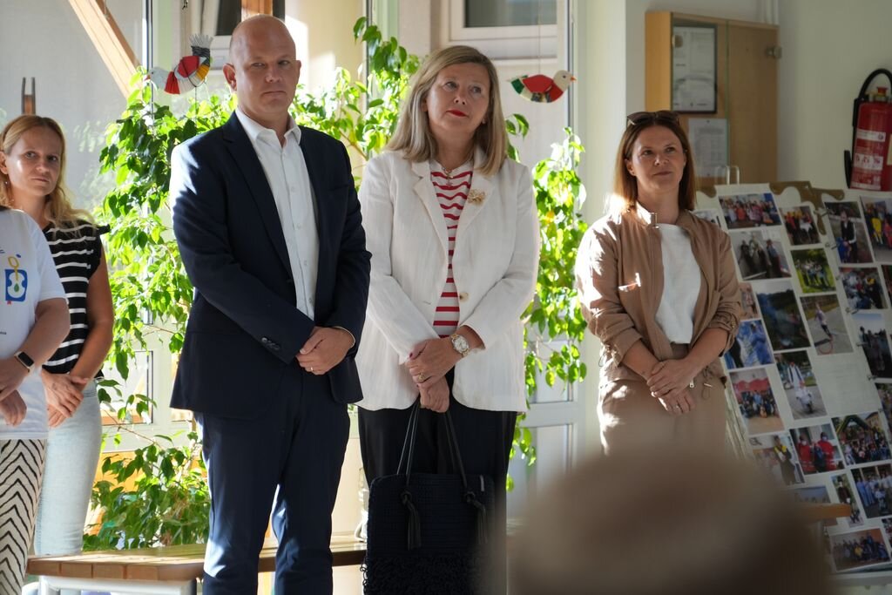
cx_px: 446
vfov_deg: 8.3
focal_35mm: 166
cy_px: 298
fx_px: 4113
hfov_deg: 12.4
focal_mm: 166
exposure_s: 1/200
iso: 1250
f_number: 6.3
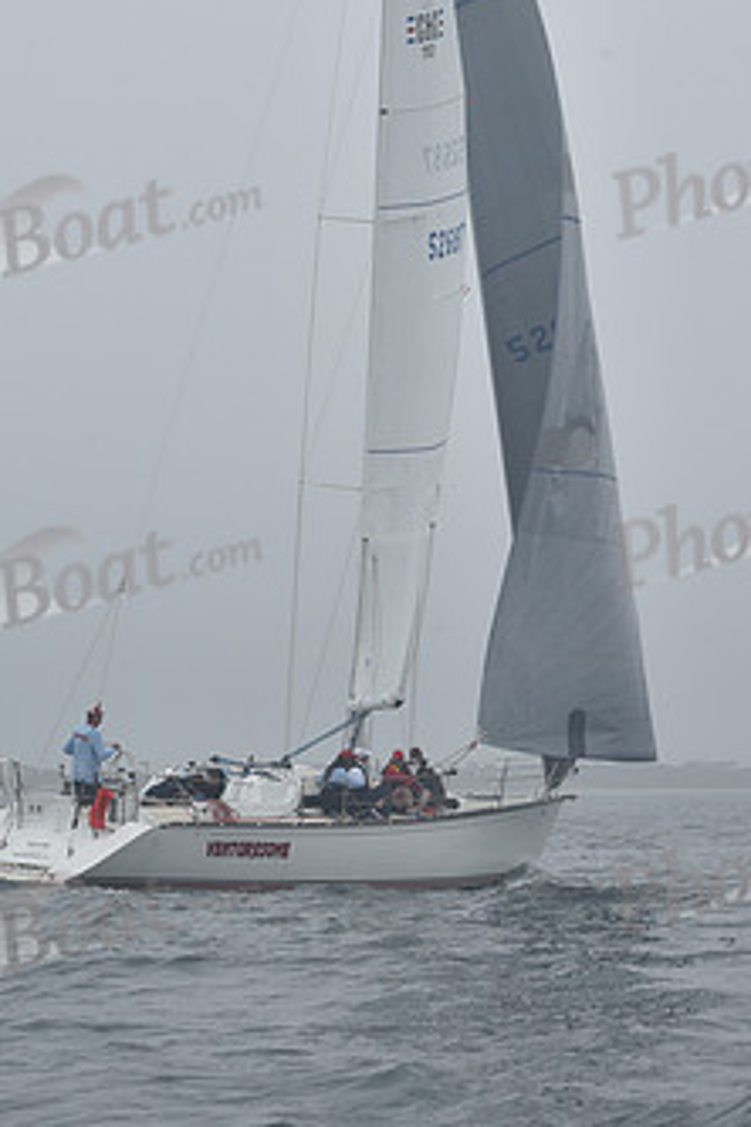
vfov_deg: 16.7
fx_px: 3817
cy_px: 376
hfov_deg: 11.2
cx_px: 438
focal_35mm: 122
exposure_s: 1/800
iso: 250
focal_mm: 70
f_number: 13
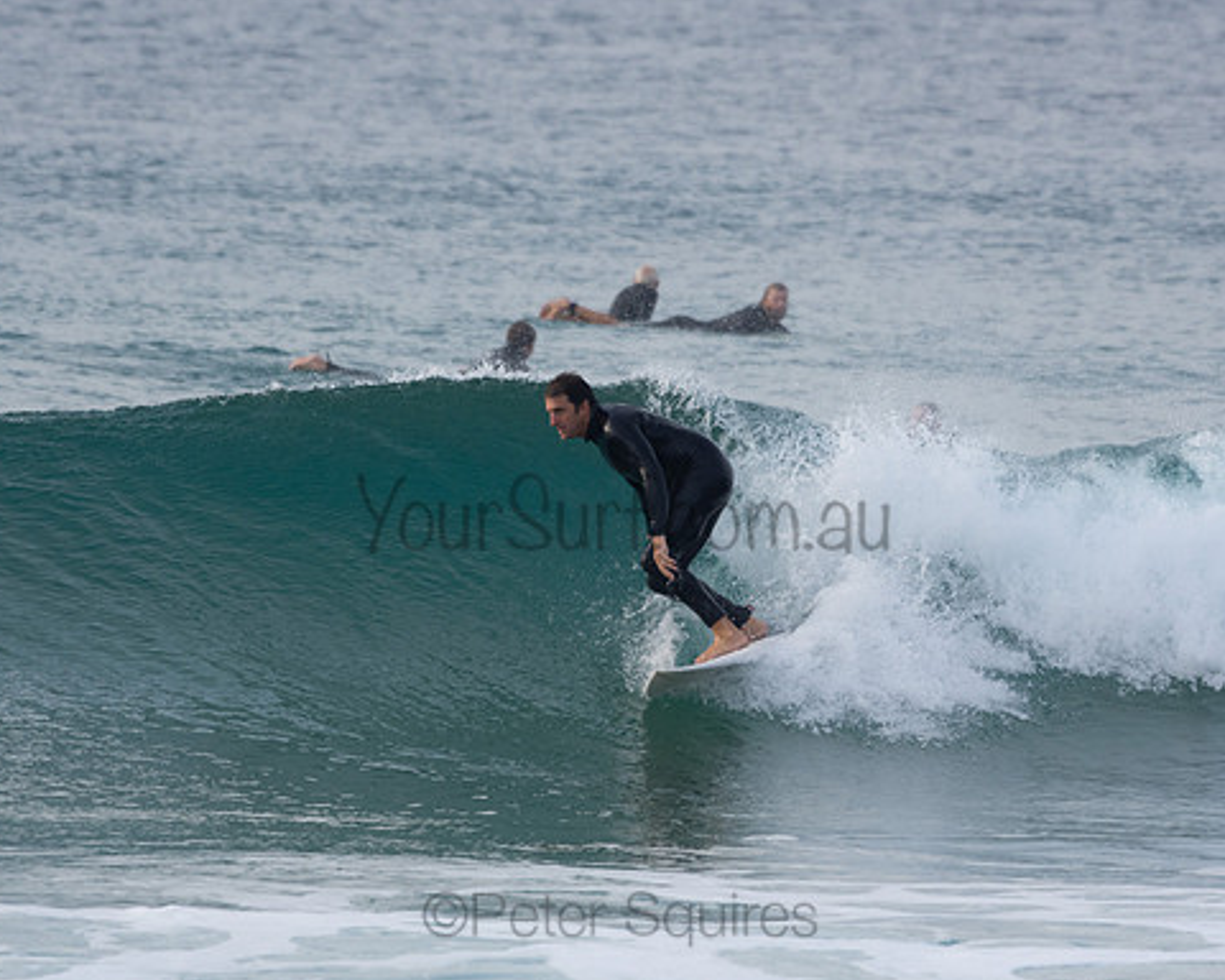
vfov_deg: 2.8
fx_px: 19723
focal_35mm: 544
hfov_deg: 3.6
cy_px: 491
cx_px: 620
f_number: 5.6
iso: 720
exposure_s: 1/2000
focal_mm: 320
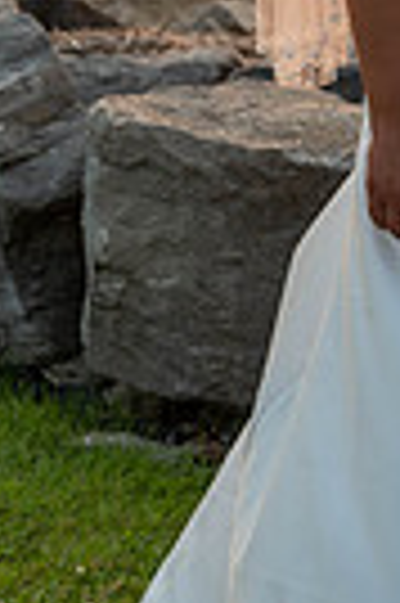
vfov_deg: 12.0
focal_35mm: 168
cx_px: 649
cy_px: -81
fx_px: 2807
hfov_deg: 7.9
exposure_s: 1/250
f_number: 5
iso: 200
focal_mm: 50
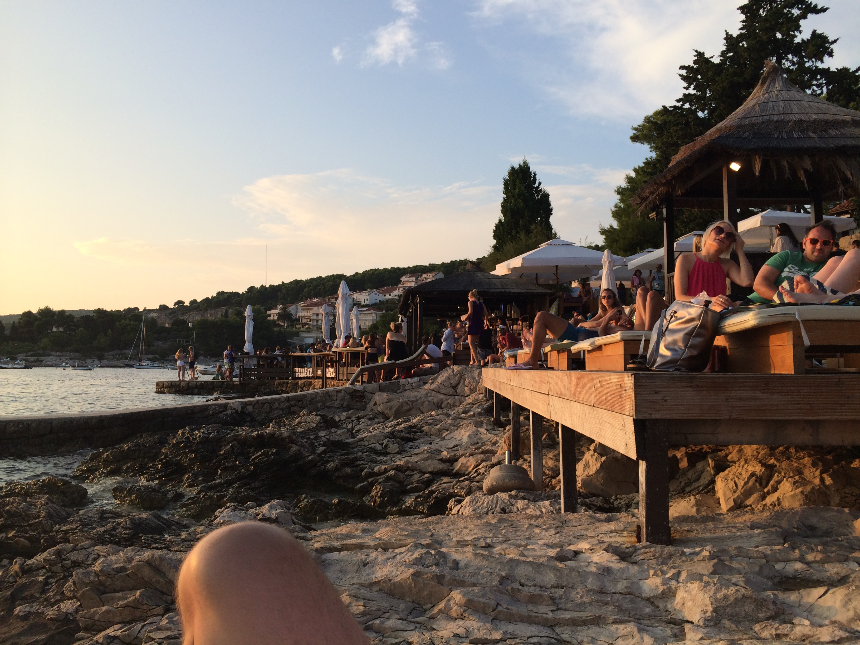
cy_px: 322
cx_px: 430
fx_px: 745
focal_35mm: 30
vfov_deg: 46.8
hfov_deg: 60.0
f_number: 2.2
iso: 32
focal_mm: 4.12
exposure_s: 1/805
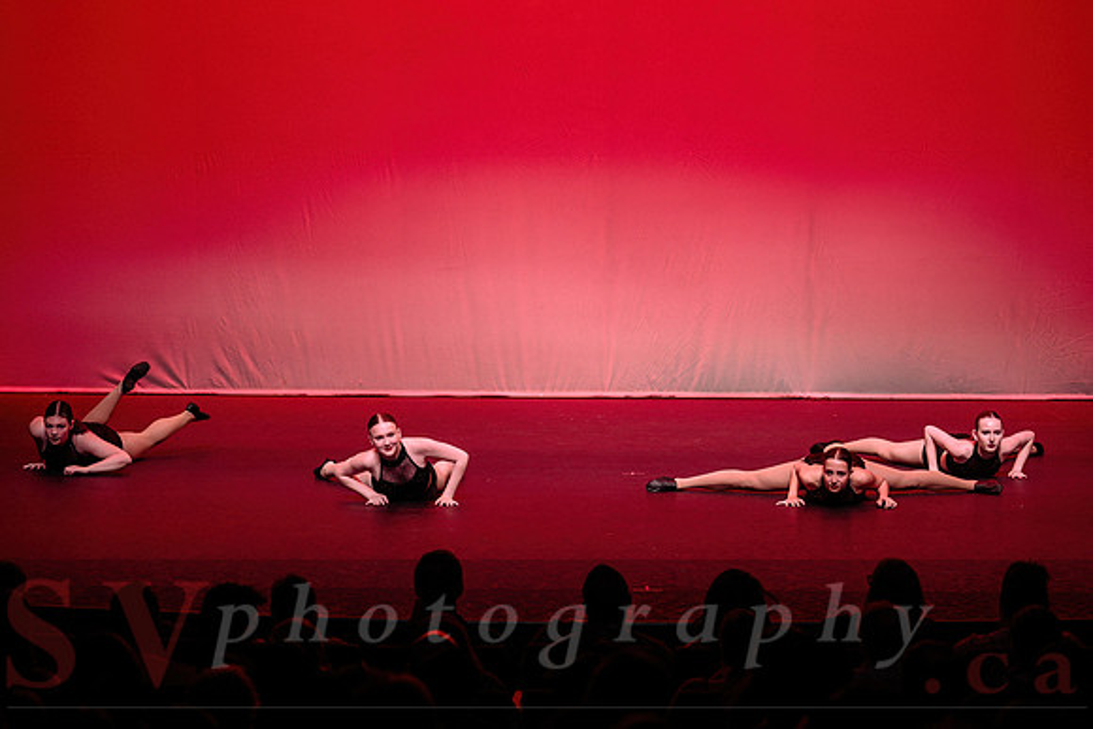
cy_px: 281
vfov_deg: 13.1
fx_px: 3175
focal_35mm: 105
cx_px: 546
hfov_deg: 19.5
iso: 1250
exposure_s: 1/500
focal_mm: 85
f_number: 2.8
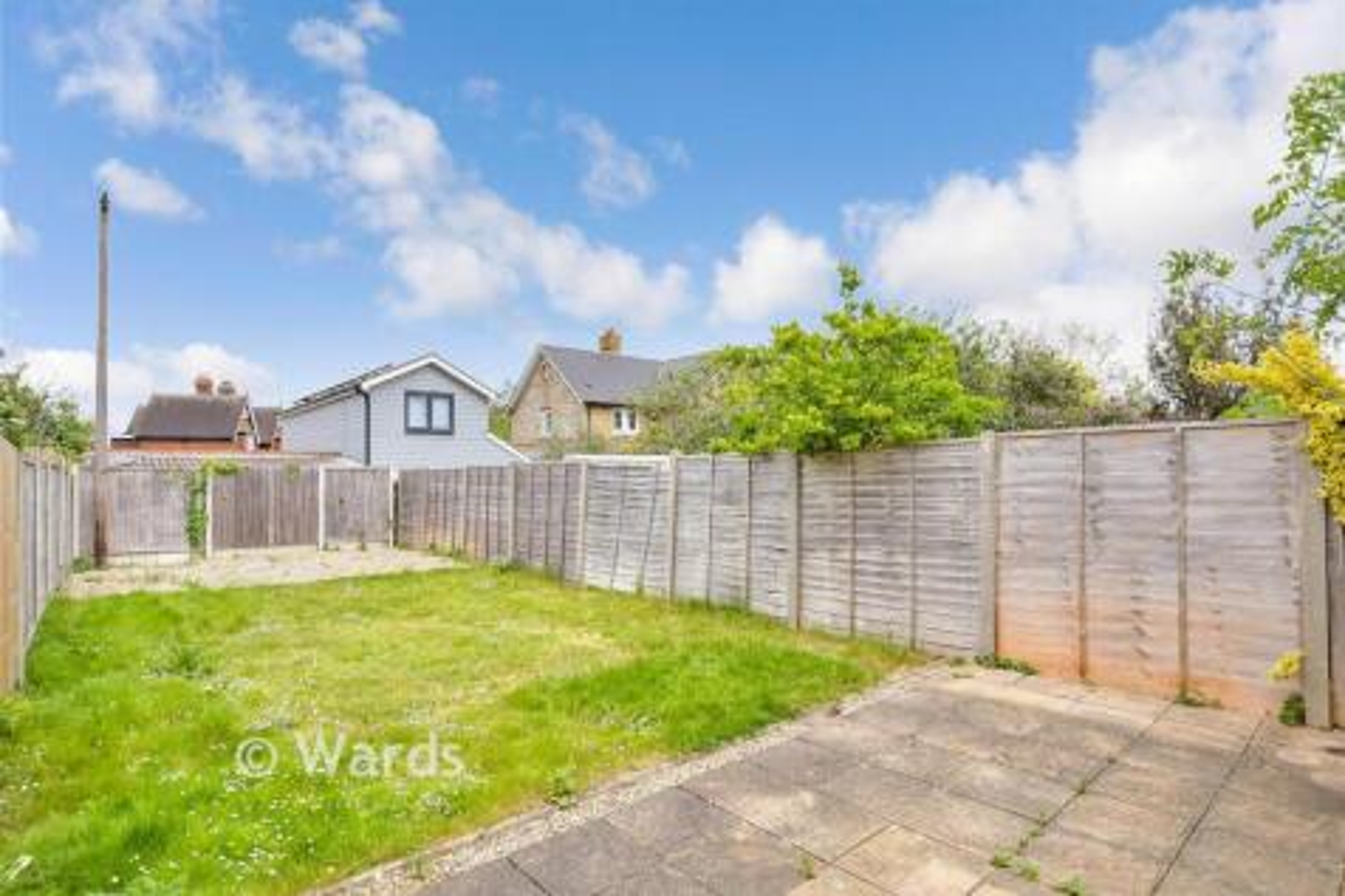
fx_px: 598
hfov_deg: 96.8
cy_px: 448
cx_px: 672
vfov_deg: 73.7
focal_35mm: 16
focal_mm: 11
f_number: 8
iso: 320
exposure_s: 1/160
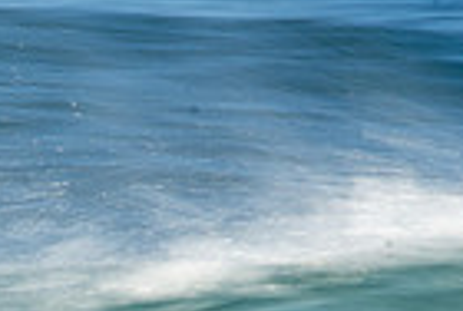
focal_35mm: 3098
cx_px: -142
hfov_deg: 0.7
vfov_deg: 0.4
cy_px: 452
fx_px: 39928
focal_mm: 500
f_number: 22
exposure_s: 1/25
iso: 100
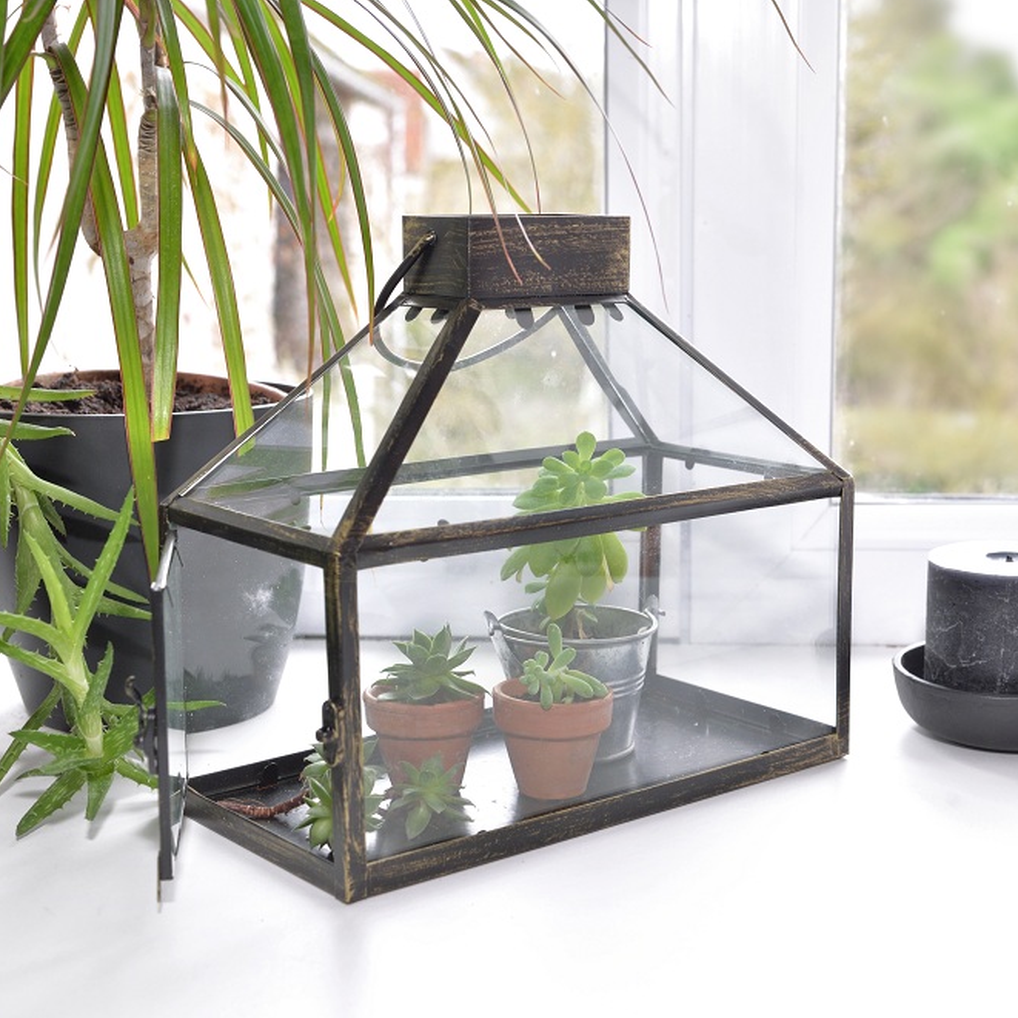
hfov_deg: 31.6
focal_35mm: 54
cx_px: 496
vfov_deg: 31.6
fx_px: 1797
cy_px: 512
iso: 160
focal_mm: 42
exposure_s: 1/20
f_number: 6.3
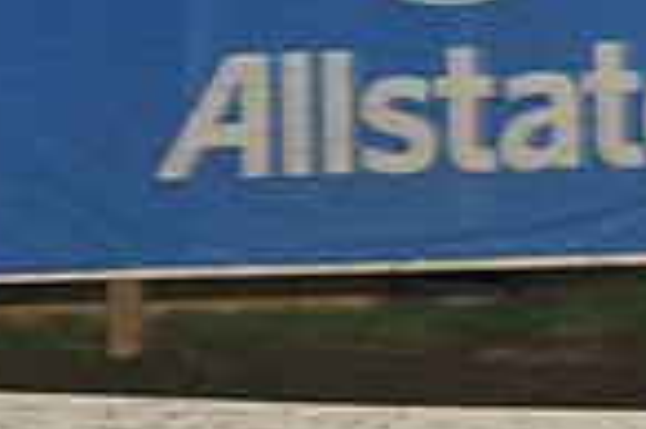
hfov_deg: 5.6
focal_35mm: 366
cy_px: 743
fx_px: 6560
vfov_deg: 3.7
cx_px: 363
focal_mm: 92
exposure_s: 1/320
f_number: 7.1
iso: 1000
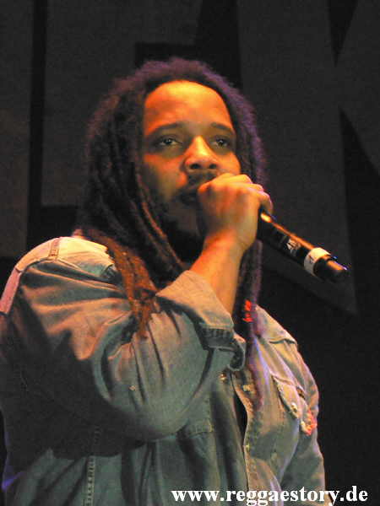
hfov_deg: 7.9
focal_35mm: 188
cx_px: 190
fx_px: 2752
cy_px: 253
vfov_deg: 10.5
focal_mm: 32.3
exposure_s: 1/60
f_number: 3.3
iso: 400
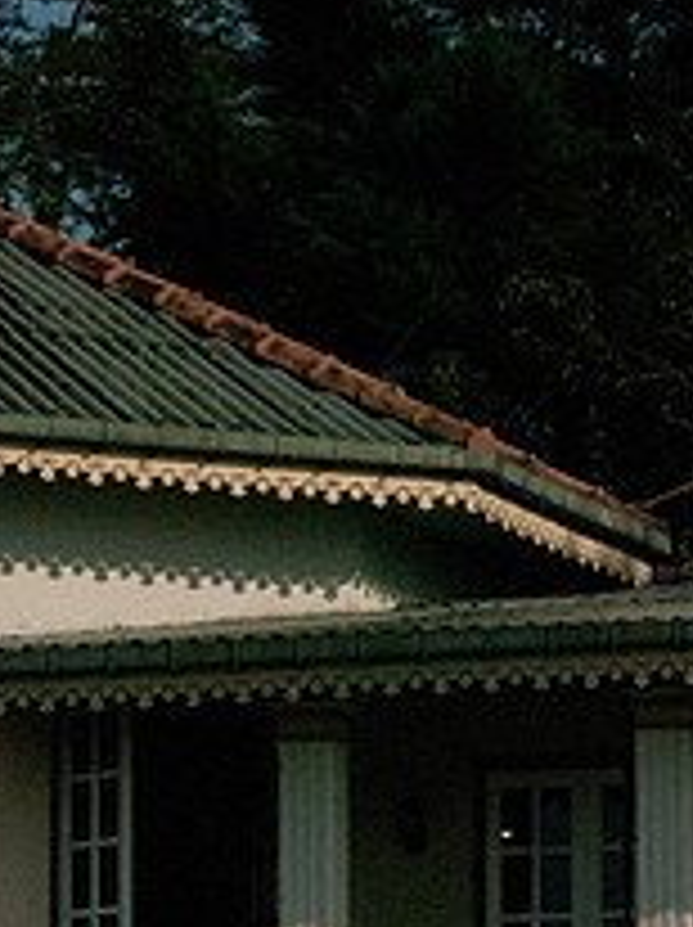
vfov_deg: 6.9
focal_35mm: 285
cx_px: 1138
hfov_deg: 5.1
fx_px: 7623
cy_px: 765
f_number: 18
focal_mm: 70
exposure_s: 1/2000
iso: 1600
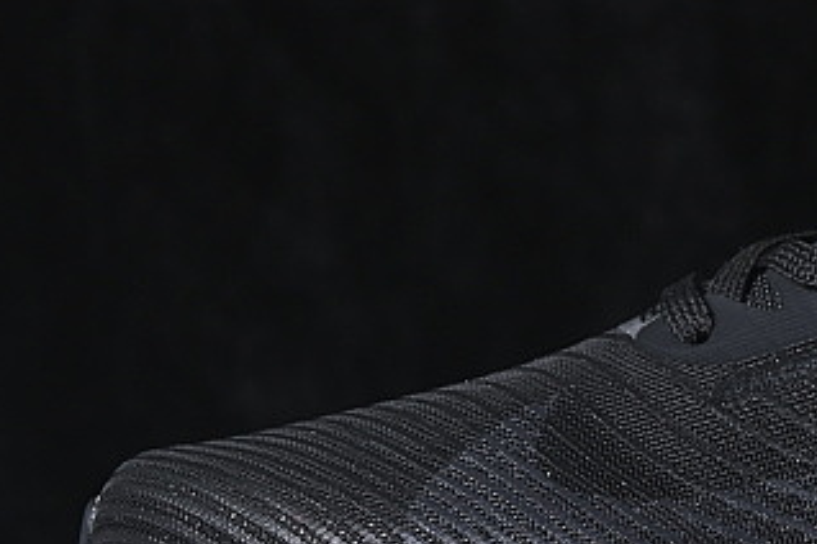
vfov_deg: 5.4
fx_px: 5787
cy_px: 285
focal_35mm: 255
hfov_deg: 8.0
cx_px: 1043
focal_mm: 50
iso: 160
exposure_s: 1/60
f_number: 6.3
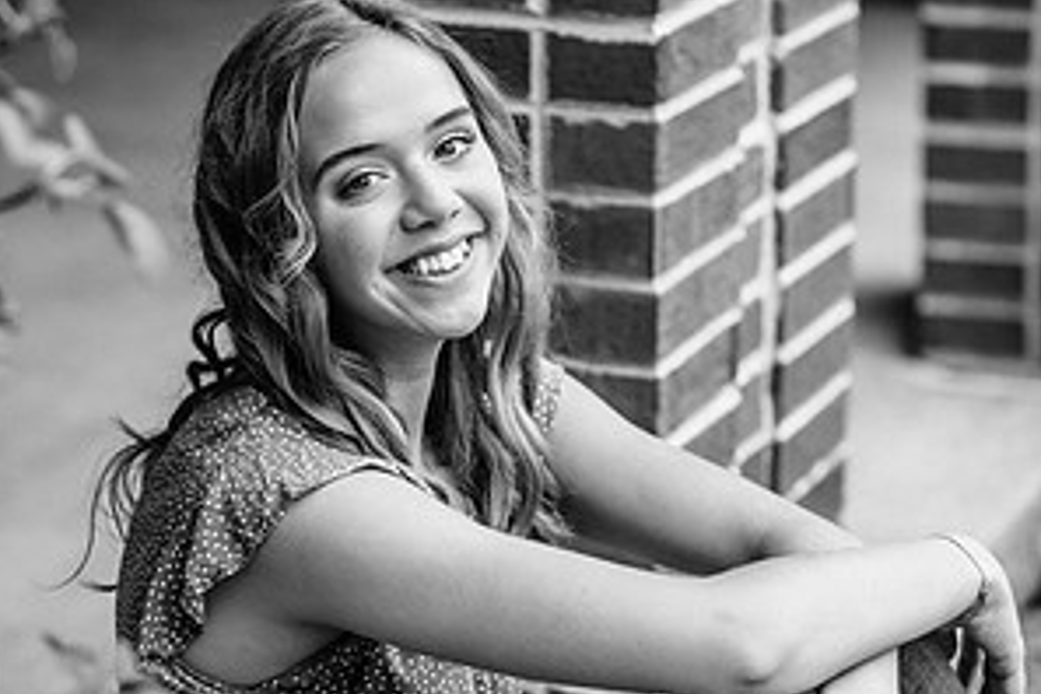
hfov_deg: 15.9
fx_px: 3730
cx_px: 519
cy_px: 610
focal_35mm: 129
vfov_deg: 10.6
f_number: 2.8
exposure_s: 1/500
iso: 320
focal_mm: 85
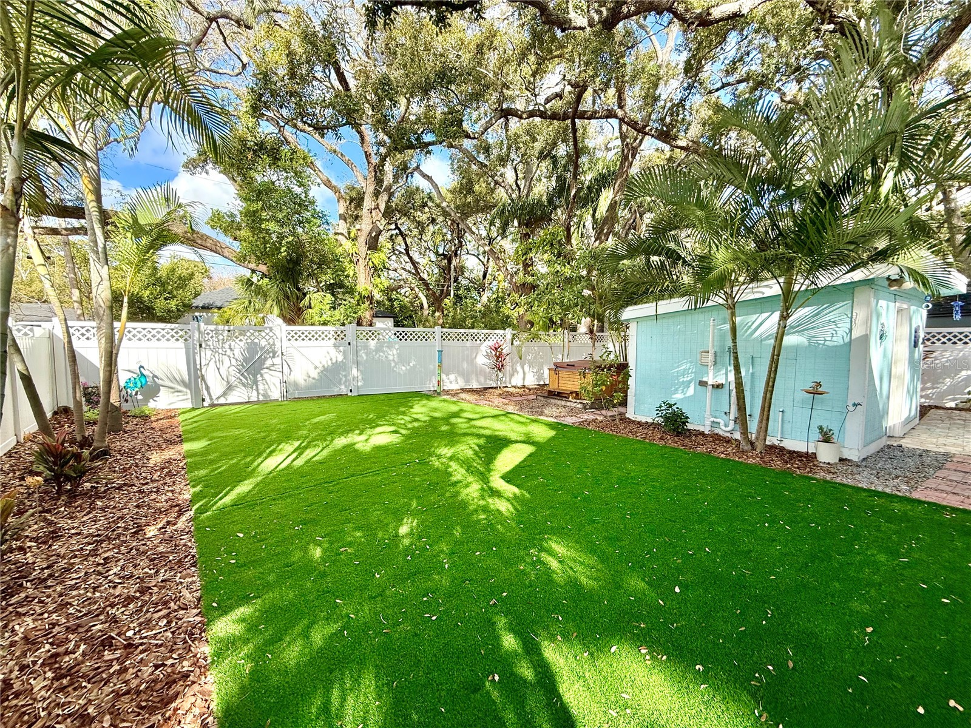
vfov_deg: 85.7
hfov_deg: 102.1
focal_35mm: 14
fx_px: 393
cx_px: 486
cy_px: 364
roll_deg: -2.2
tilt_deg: +1.3
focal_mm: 2.22
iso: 64
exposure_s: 1/596
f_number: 2.2
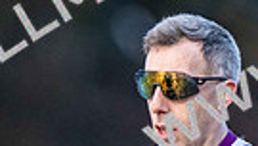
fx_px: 18482
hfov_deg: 0.8
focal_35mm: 2701
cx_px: 4
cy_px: 187
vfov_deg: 0.5
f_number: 4
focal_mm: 600
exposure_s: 1/2500
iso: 3200
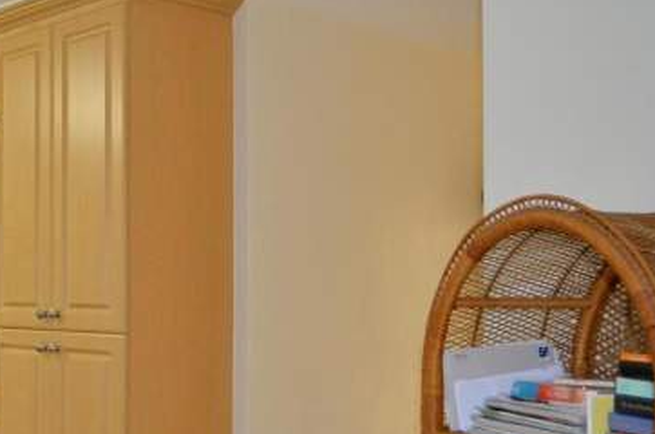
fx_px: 963
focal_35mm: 53
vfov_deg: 25.4
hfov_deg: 34.3
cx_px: 4
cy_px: 269
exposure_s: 1/60
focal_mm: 16
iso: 800
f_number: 3.5
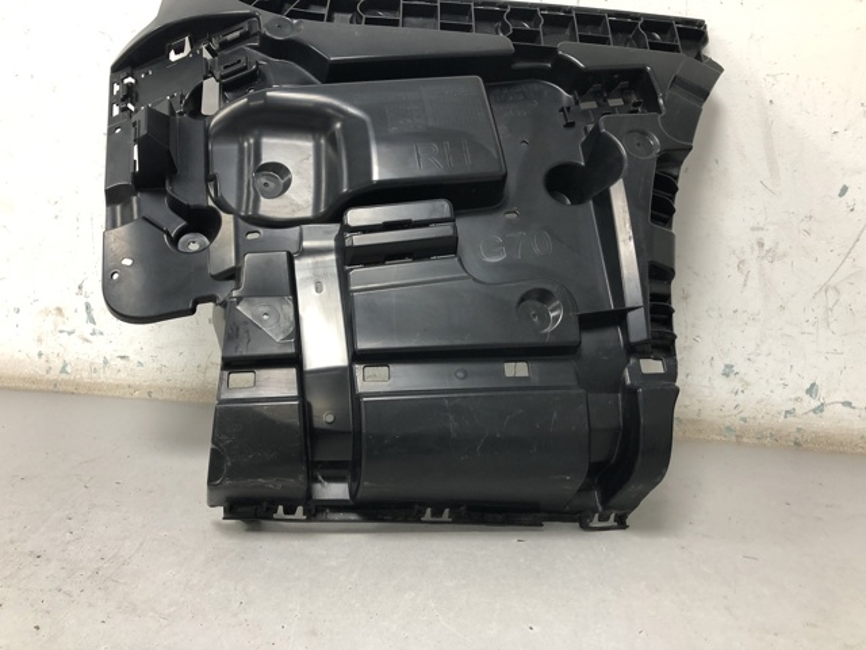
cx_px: 433
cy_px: 325
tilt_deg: -13.1
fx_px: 700
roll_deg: -1.6
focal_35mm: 28
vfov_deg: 49.7
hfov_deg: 63.4
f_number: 1.8
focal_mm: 4
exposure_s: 1/20
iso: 40
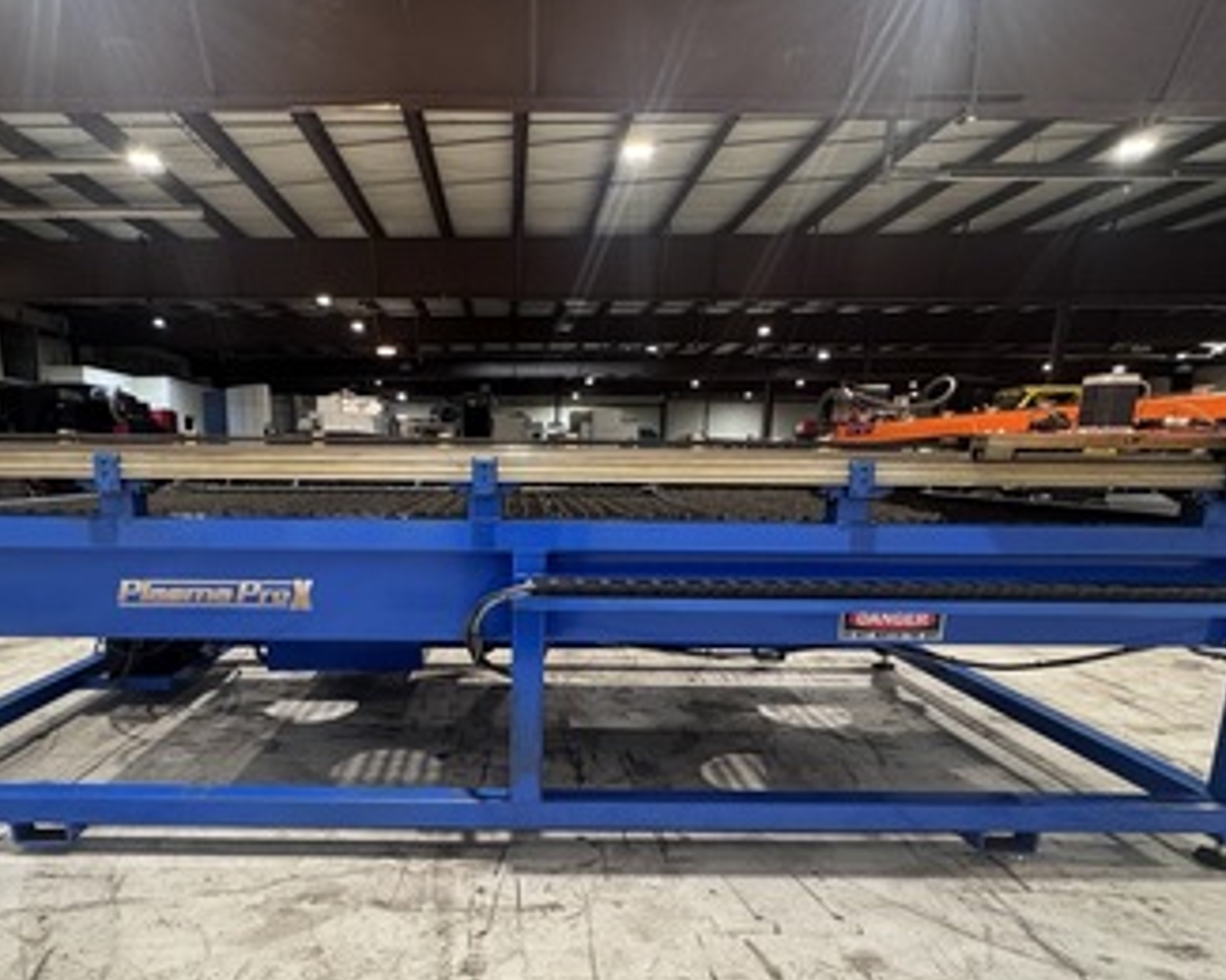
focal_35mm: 21
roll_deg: -0.8
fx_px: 762
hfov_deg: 77.0
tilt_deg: -12.9
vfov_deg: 64.6
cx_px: 513
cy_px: 612
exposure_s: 1/60
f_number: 2.2
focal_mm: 2.22
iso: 250
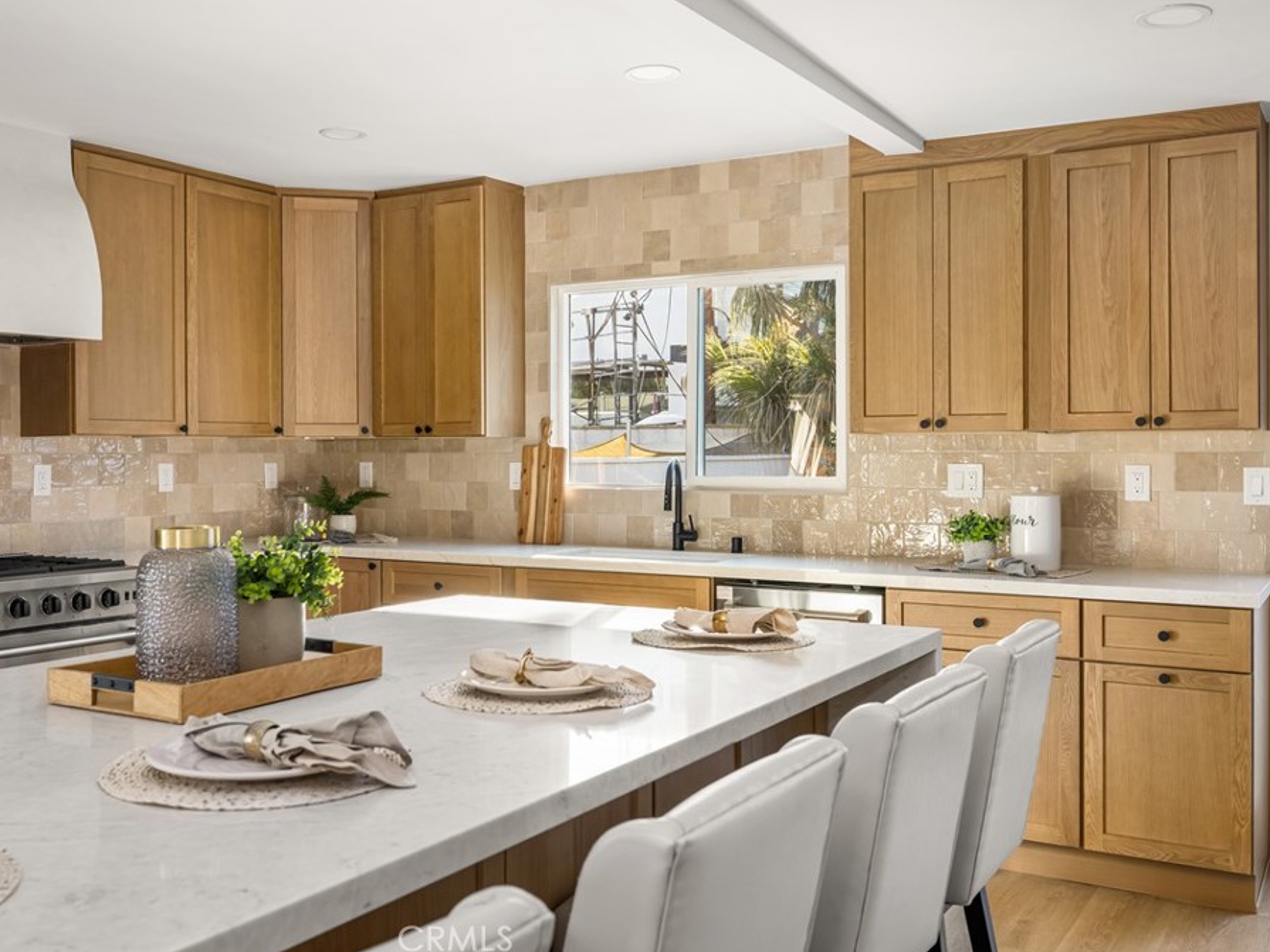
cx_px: 562
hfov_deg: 55.2
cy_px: 475
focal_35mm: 33
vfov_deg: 42.9
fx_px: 1211
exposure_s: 1/10
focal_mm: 30
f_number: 6.3
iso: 80
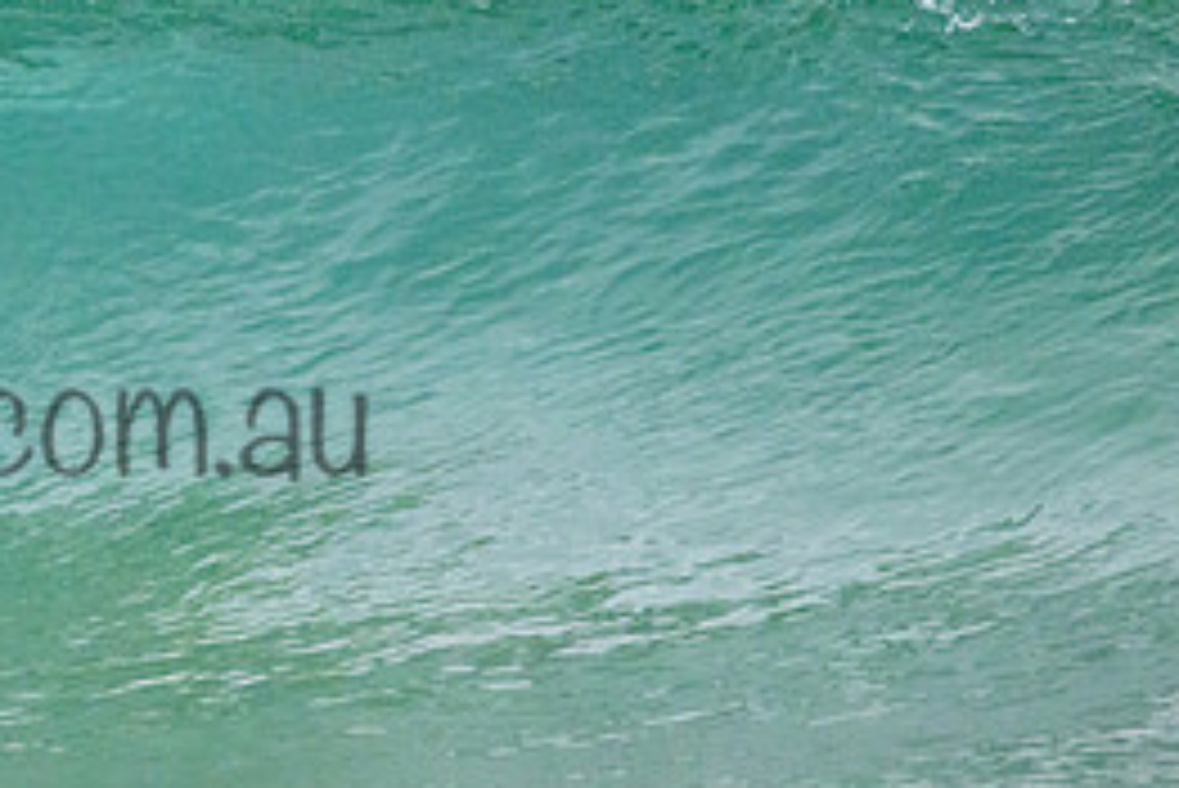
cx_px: -48
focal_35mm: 2080
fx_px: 68155
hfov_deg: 1.0
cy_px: 373
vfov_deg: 0.7
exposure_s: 1/2000
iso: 3200
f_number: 11
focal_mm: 800
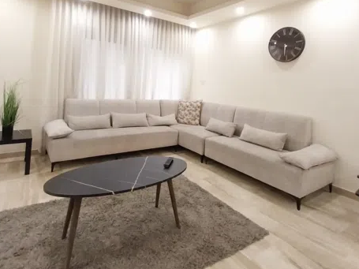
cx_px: 176
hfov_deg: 81.8
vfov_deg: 63.2
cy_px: 78
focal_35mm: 20
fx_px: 207
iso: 250
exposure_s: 1/25
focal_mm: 1.3
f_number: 2.2
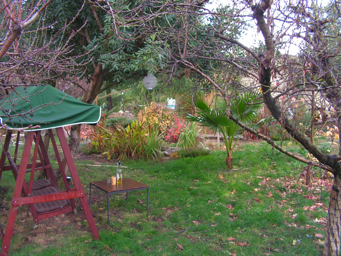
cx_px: 170
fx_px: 355
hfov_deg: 51.4
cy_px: 128
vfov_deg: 39.7
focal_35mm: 36
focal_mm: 6
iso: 100
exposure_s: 1/40
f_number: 3.2
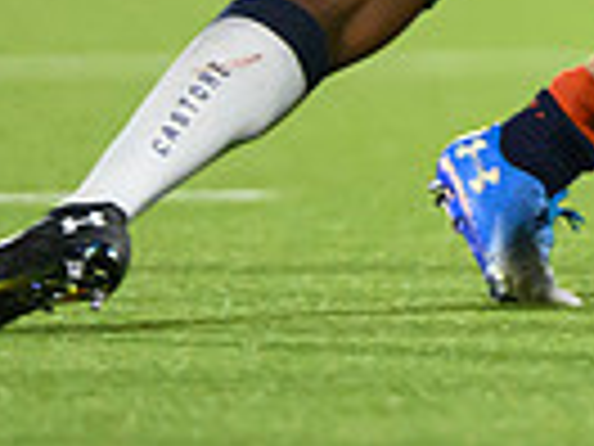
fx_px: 44529
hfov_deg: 0.8
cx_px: 1359
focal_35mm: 2595
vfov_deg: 0.6
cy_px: -126
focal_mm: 400
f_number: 3.2
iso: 4000
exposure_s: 1/1000
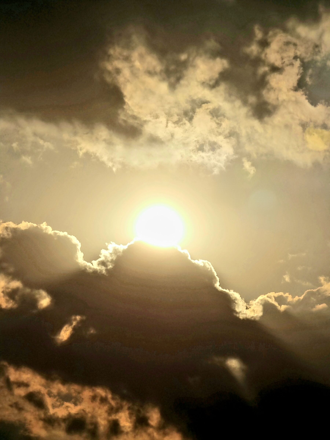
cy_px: 220
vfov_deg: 8.2
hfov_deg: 6.2
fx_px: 3051
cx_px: 165
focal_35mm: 240
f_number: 4.9
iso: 50
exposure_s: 1/10000
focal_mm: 30.6
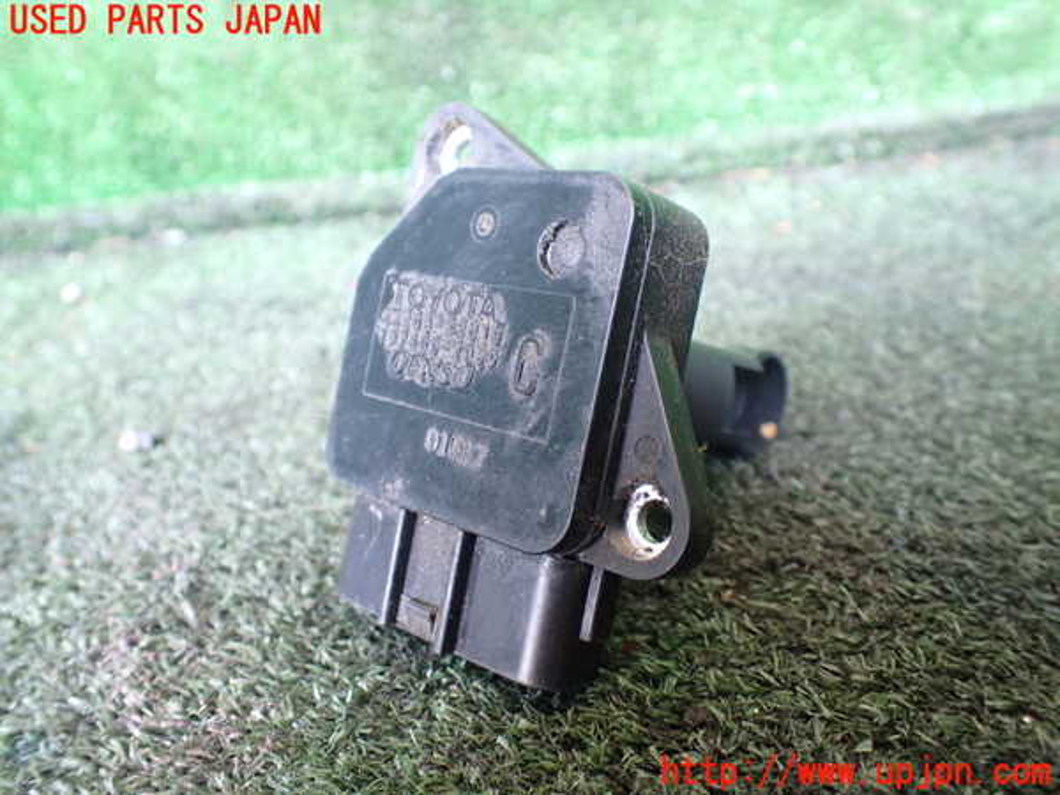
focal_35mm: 30
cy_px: 398
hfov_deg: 60.0
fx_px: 919
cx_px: 530
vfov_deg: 46.8
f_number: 2.3
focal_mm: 5.4
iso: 800
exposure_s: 1/30
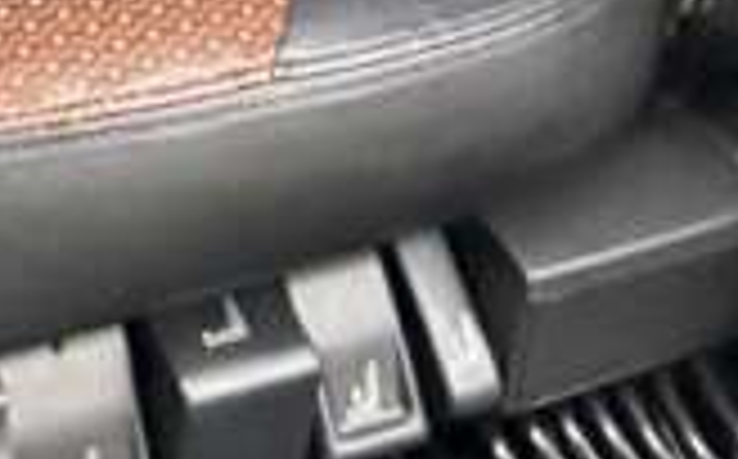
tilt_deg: -3.6
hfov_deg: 19.4
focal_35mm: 98
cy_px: -1094
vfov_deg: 9.2
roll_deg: +1.8
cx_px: -248
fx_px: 1968
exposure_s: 1/60
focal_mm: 2.22
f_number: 2.2
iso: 320
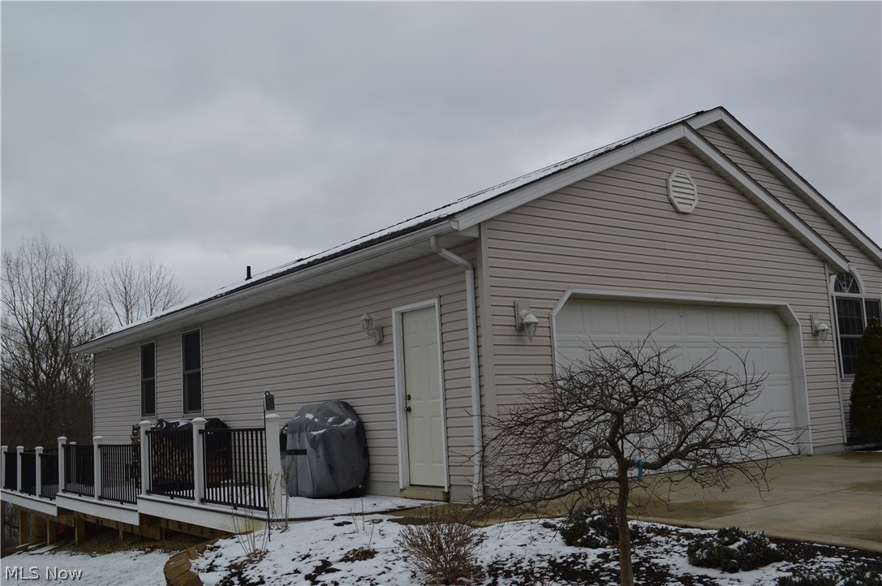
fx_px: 881
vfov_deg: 36.8
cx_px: 441
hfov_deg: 53.2
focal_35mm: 36
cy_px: 293
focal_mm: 24
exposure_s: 1/200
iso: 100
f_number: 7.1
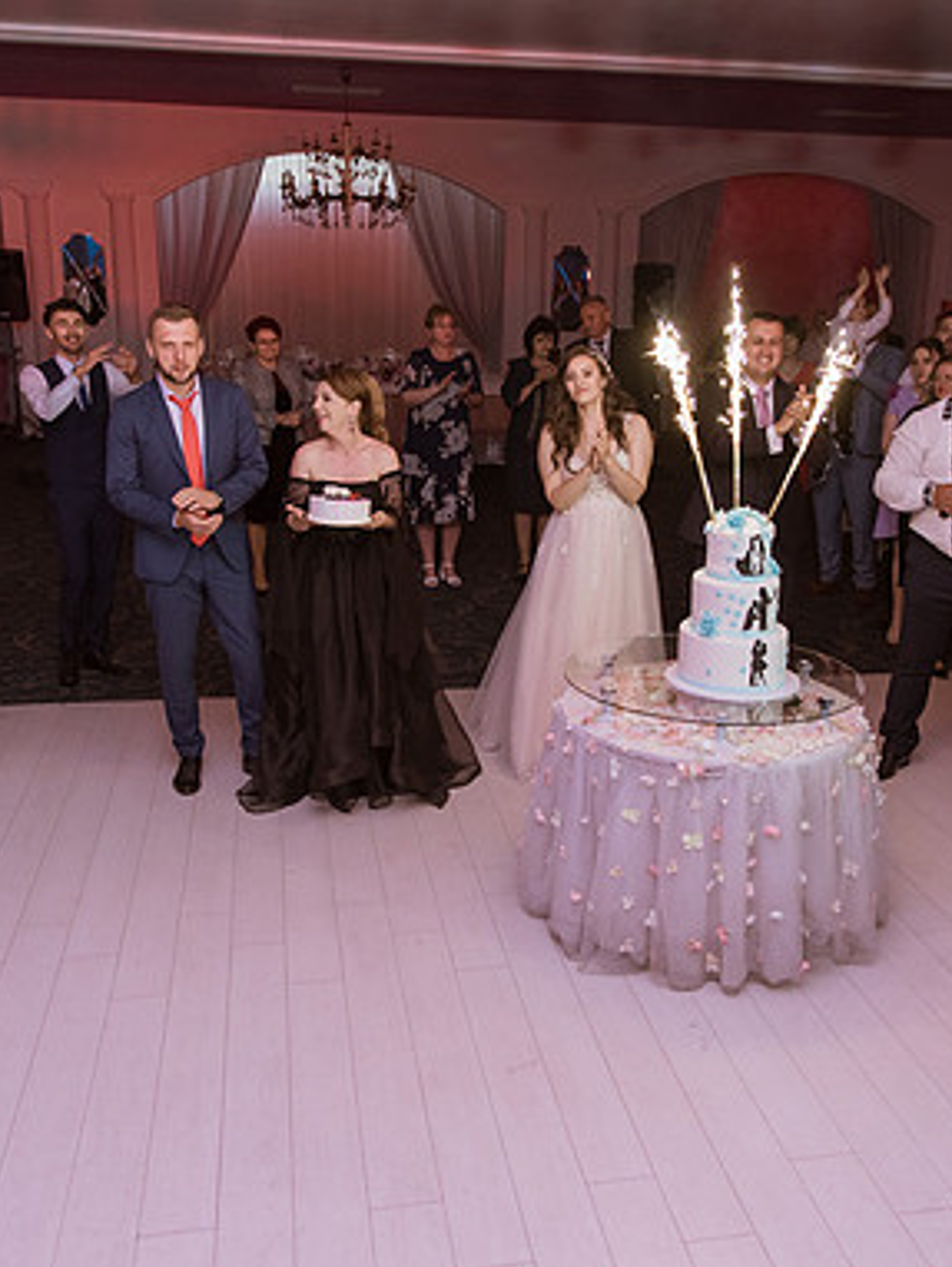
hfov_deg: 40.7
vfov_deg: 52.6
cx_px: 524
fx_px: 1282
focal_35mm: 35
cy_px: 632
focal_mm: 24
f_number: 2.8
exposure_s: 1/125
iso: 1000
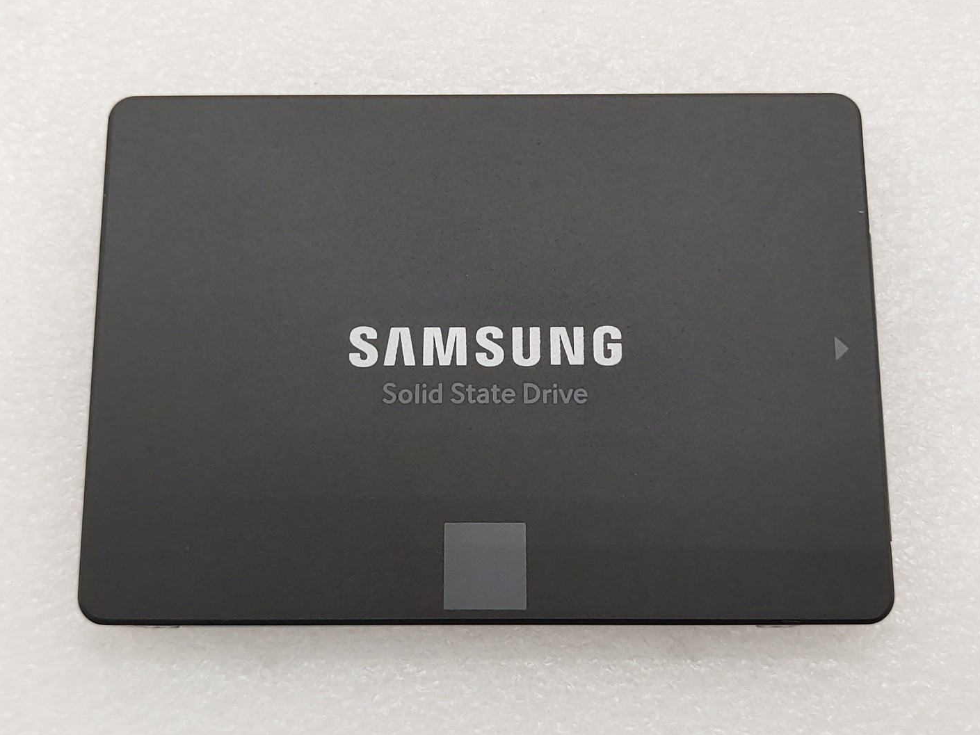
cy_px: 366
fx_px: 1331
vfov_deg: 30.9
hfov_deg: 40.4
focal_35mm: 47
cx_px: 494
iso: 50
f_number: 1.8
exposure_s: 1/120
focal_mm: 4.36
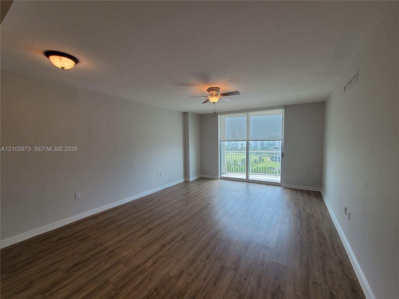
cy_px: 150
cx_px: 200
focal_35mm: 13
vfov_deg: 89.9
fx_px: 150
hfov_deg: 106.2
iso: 64
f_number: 2.2
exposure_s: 1/119
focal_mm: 2.2
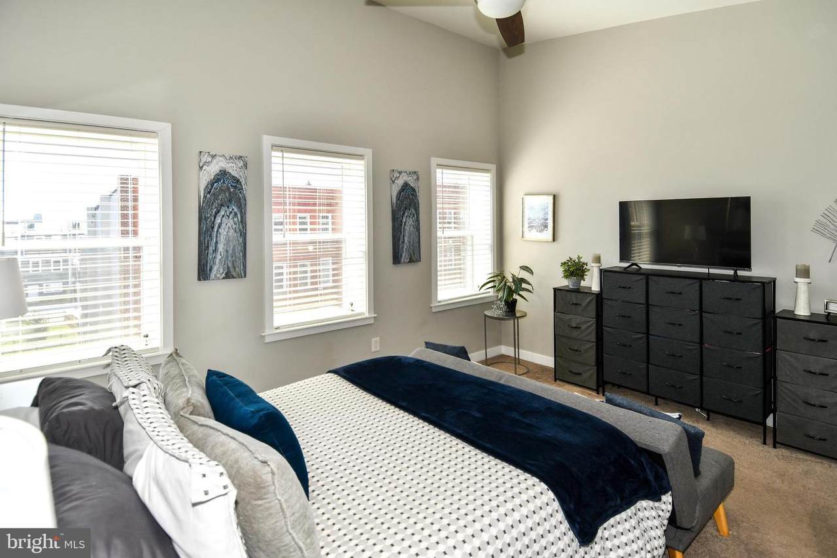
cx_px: 418
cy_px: 279
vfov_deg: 67.4
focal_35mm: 18
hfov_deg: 90.0
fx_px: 418
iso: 100
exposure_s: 1/125
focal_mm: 12
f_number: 5.6
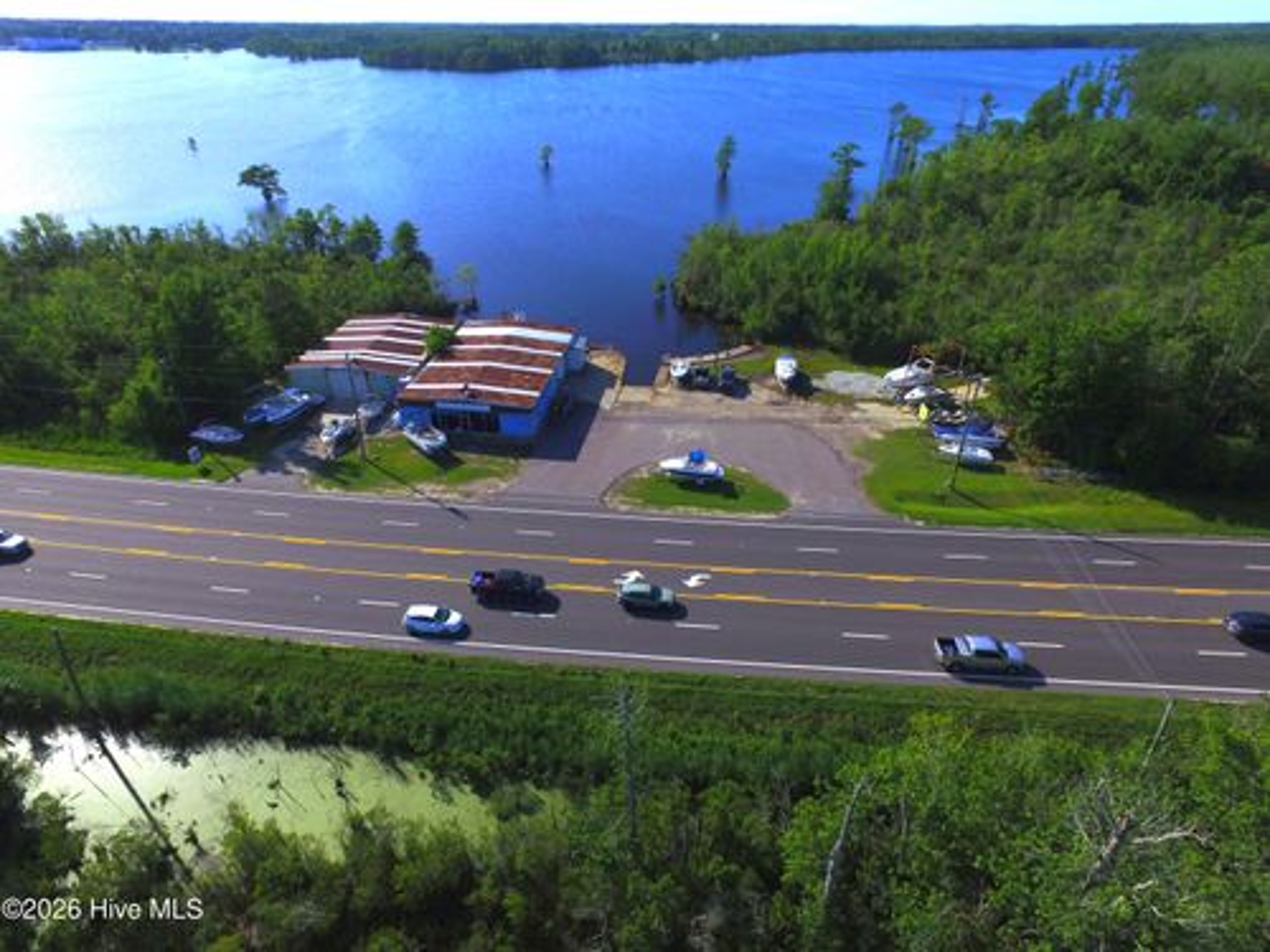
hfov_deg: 81.7
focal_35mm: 20
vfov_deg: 66.0
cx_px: 635
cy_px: 476
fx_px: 734
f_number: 2.8
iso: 100
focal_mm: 3.61
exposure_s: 1/2320
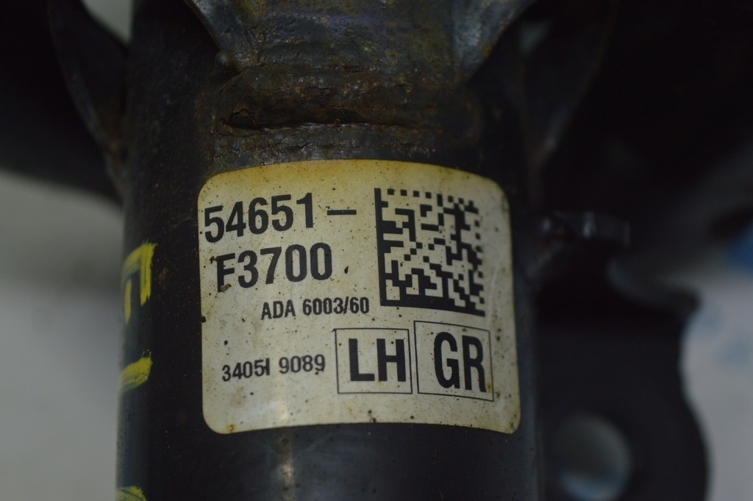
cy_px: 250
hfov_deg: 24.6
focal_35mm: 82
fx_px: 1724
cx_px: 376
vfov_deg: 16.5
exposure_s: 1/100
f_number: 5.6
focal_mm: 55
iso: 400
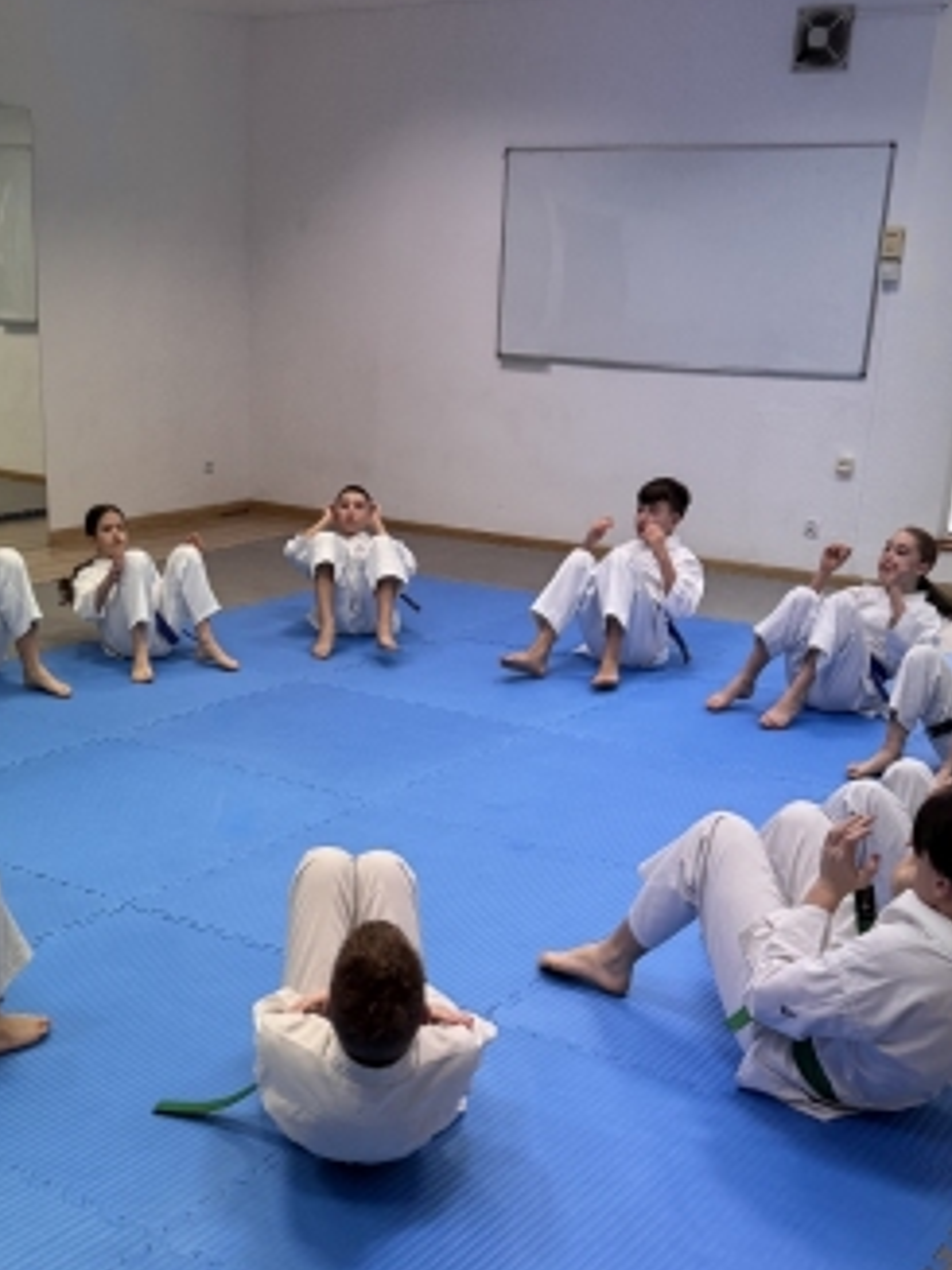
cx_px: 338
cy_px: 862
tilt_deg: -18.7
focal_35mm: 44
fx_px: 1614
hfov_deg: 32.6
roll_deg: -1.2
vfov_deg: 42.3
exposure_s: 1/100
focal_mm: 6.76
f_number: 1.78
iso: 64
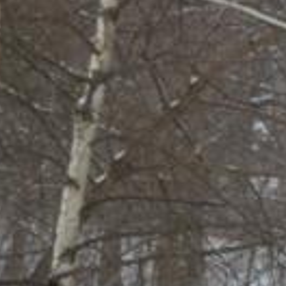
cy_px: 558
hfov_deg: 4.7
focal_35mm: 346
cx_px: 1005
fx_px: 3237
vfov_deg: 5.0
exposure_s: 1/160
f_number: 5
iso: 100
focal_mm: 35
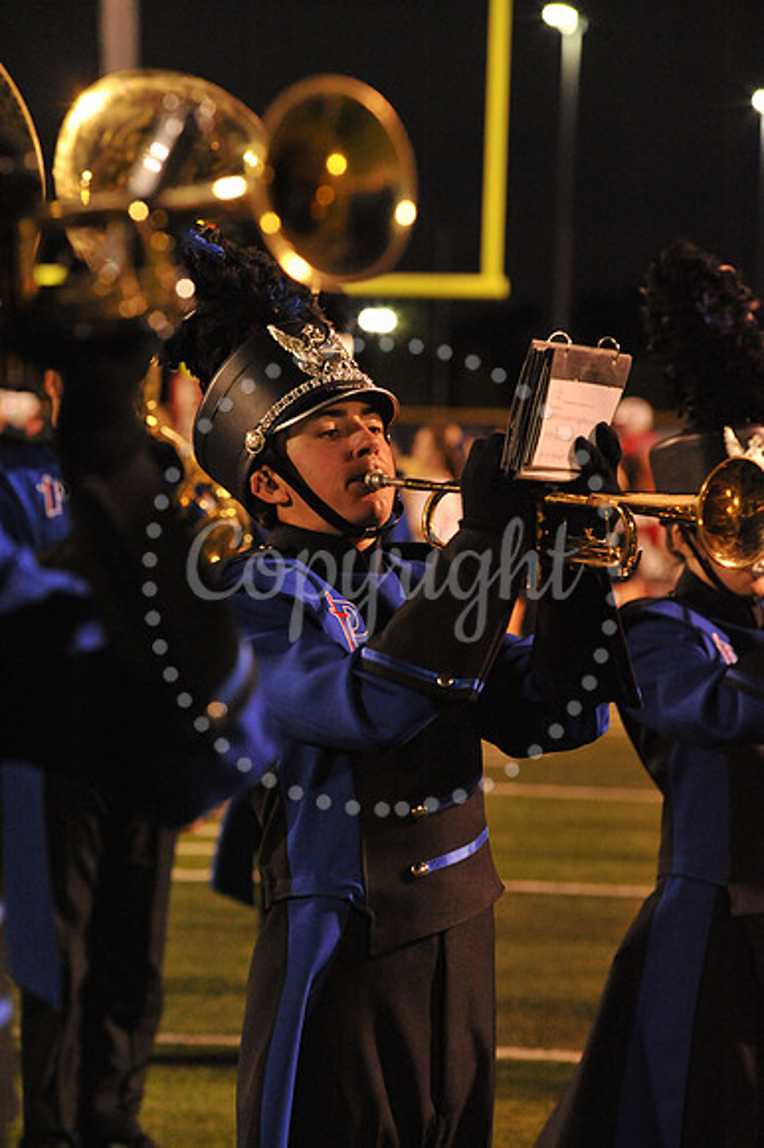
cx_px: 382
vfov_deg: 13.3
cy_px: 574
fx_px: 4940
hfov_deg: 8.8
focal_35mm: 155
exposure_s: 1/160
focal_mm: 155
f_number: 7.1
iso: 5000
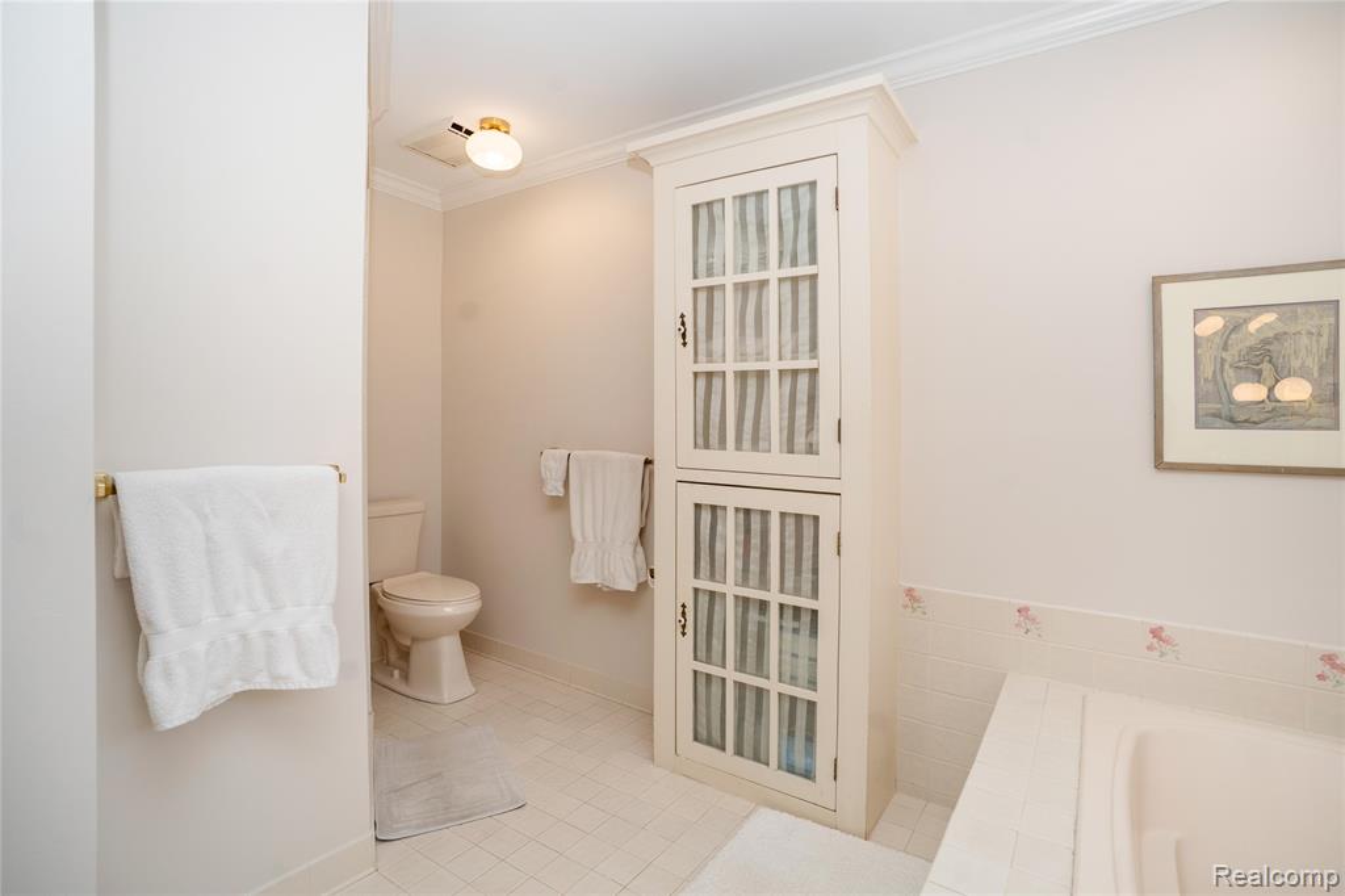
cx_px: 672
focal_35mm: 16
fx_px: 598
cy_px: 448
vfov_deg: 73.7
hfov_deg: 96.8
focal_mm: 16
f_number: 5.6
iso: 200
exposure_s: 1/60
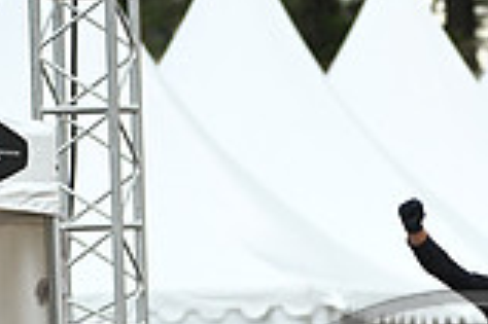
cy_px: 563
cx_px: 445
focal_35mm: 809
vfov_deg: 1.7
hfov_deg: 2.6
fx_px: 10955
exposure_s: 1/1250
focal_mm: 220
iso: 1600
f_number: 4.5
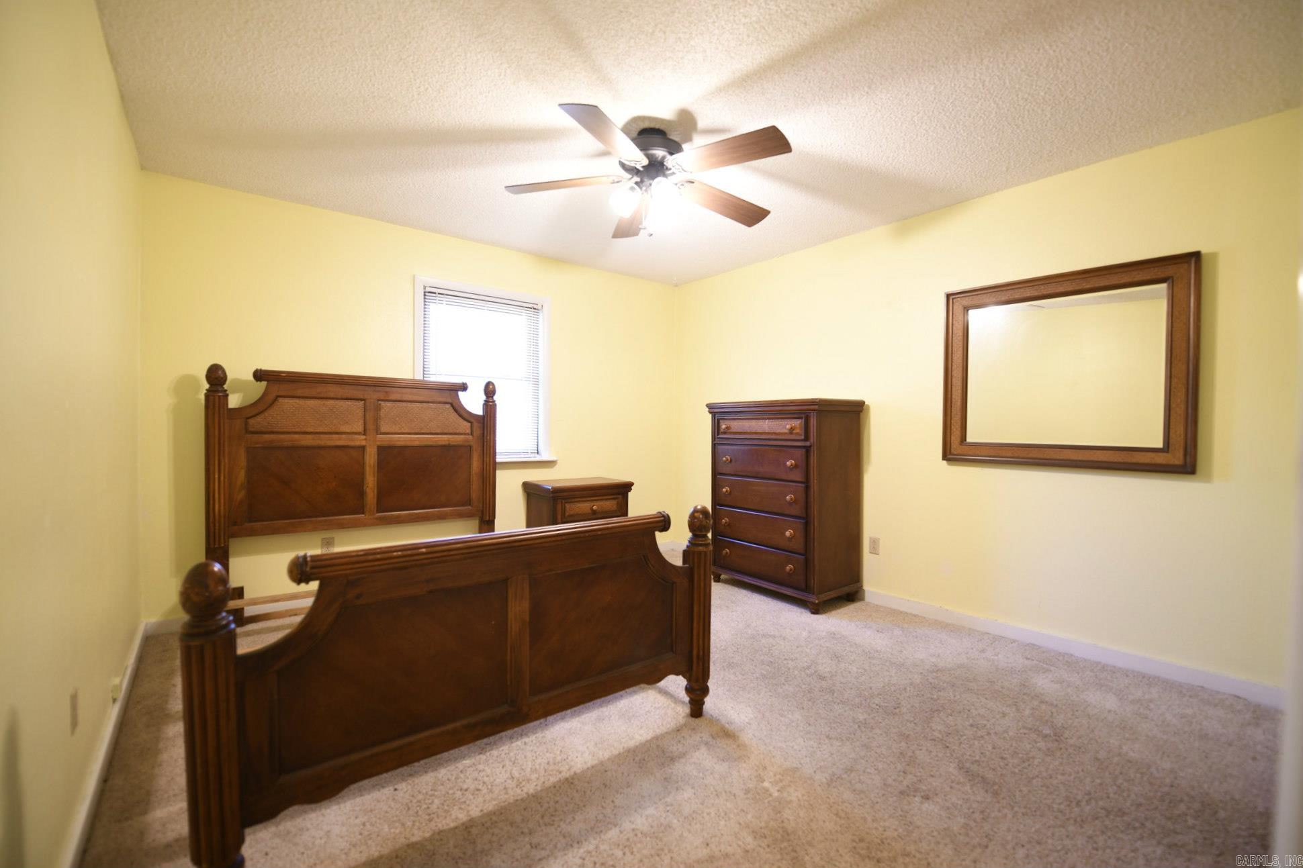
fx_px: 507
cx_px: 652
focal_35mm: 14
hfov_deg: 104.3
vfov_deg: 81.2
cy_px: 434
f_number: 2.8
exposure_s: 1/15
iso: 320
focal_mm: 14
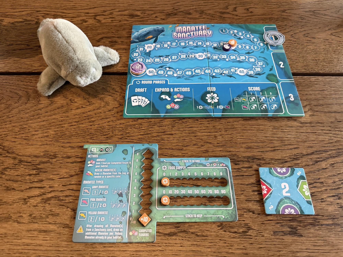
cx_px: 172
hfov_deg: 71.6
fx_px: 238
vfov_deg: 56.8
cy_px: 128
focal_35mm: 24
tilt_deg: -59.9
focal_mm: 6.76
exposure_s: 1/60
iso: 640
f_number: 1.78
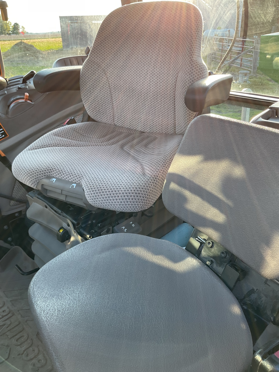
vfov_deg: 61.7
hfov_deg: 48.2
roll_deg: +2.0
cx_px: 140
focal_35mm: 29
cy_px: 186
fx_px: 312
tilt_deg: -27.1
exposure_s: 1/120
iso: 25
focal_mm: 3
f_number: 1.8
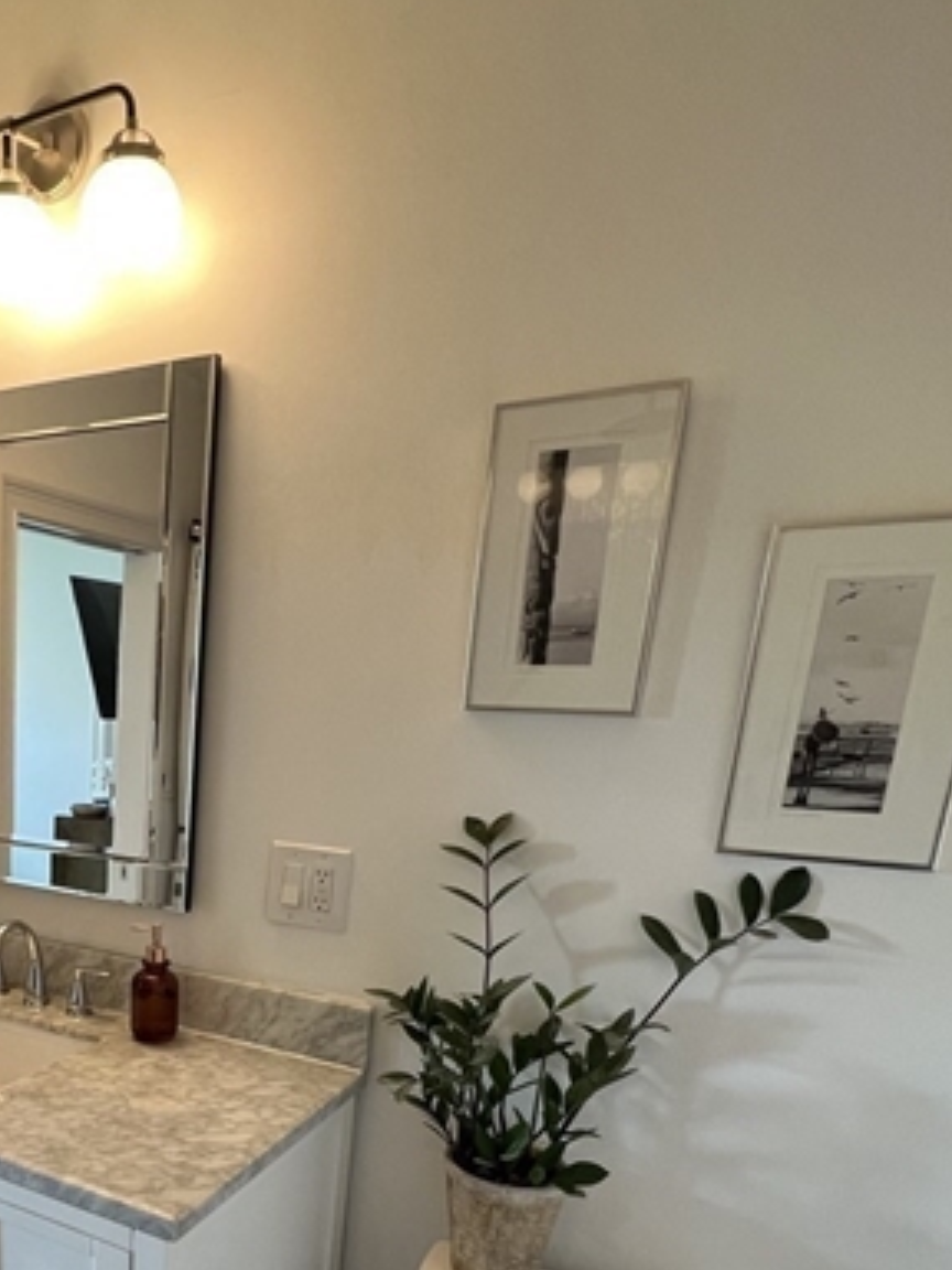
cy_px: 986
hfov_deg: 47.7
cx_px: 96
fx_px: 953
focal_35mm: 26
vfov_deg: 62.5
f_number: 1.8
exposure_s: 1/60
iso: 160
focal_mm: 1.57
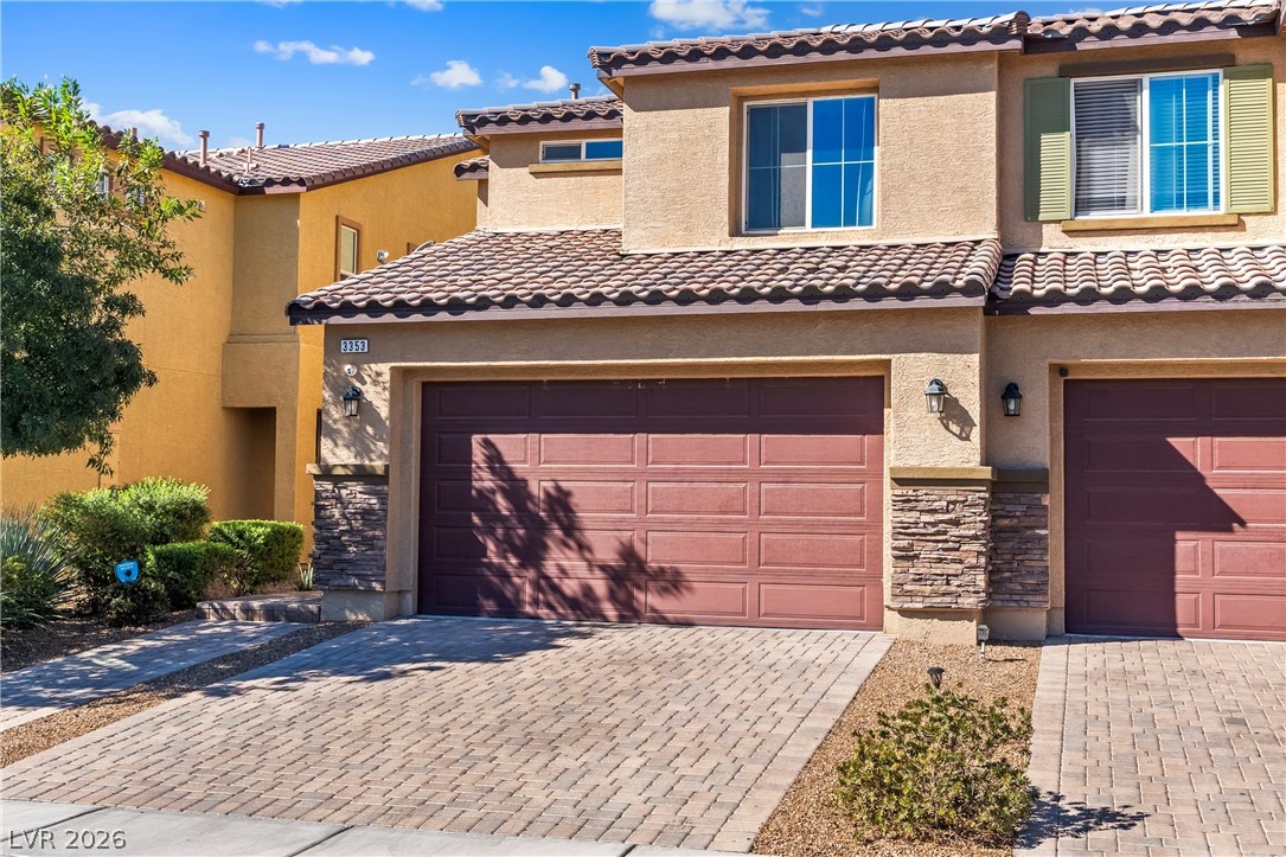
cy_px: 428
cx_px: 643
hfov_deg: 46.4
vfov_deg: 31.9
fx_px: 1500
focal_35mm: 42
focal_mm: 28
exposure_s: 1/8000
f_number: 8
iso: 400
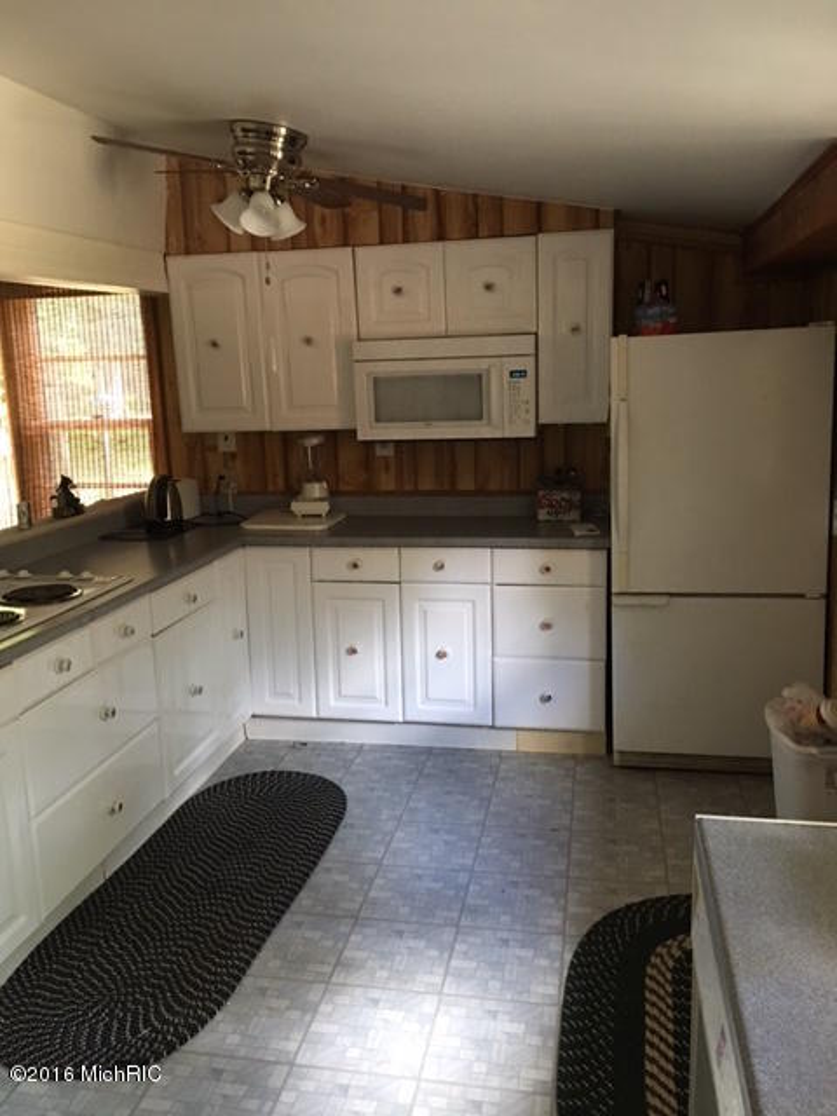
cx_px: 418
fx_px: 935
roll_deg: +2.1
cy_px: 558
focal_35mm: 29
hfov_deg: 48.2
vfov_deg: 61.7
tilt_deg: -12.8
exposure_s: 1/15
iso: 100
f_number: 2.2
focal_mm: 4.15
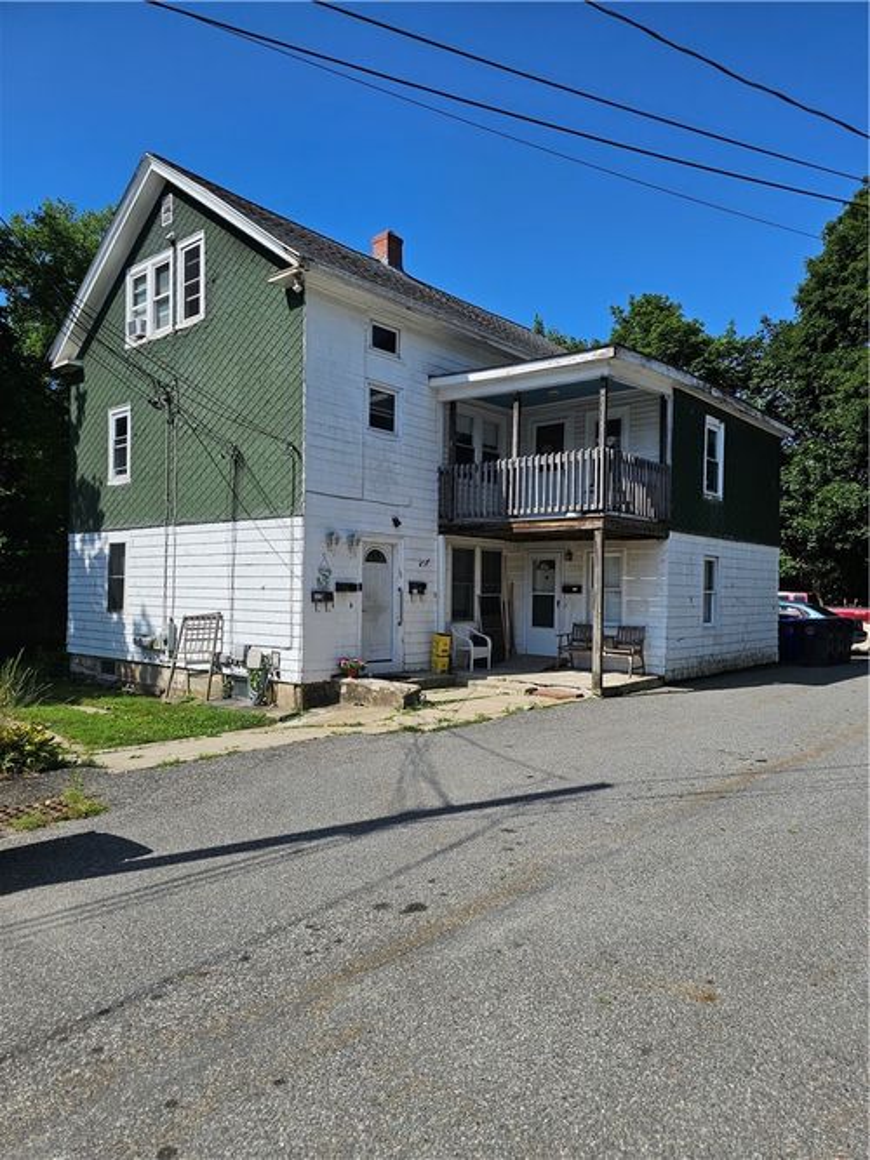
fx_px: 771
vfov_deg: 73.9
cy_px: 580
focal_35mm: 23
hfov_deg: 58.9
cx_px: 435
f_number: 1.7
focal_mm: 6.3
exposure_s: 1/924
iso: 10
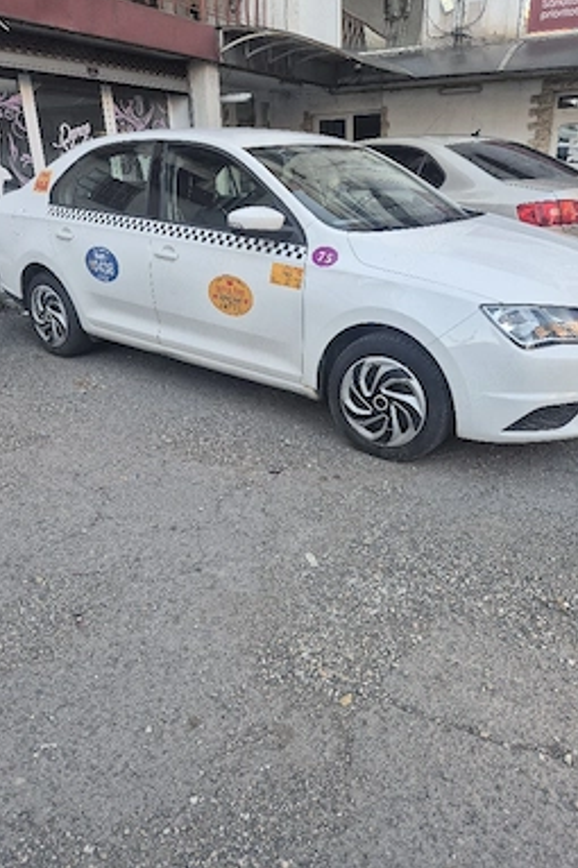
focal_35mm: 25
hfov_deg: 51.2
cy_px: 417
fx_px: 603
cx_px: 304
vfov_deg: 71.5
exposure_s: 1/182
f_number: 1.8
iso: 50
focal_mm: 5.4
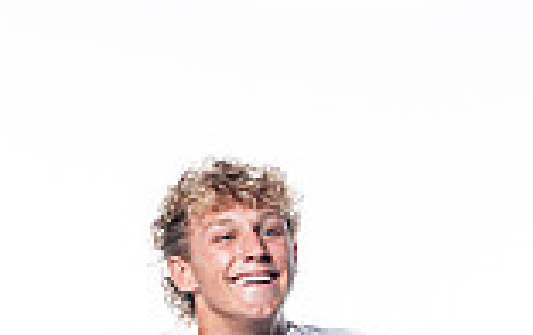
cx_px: 386
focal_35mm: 258
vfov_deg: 5.0
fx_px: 3753
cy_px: 762
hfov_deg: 8.1
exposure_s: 1/250
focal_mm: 88
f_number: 5.6
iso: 100
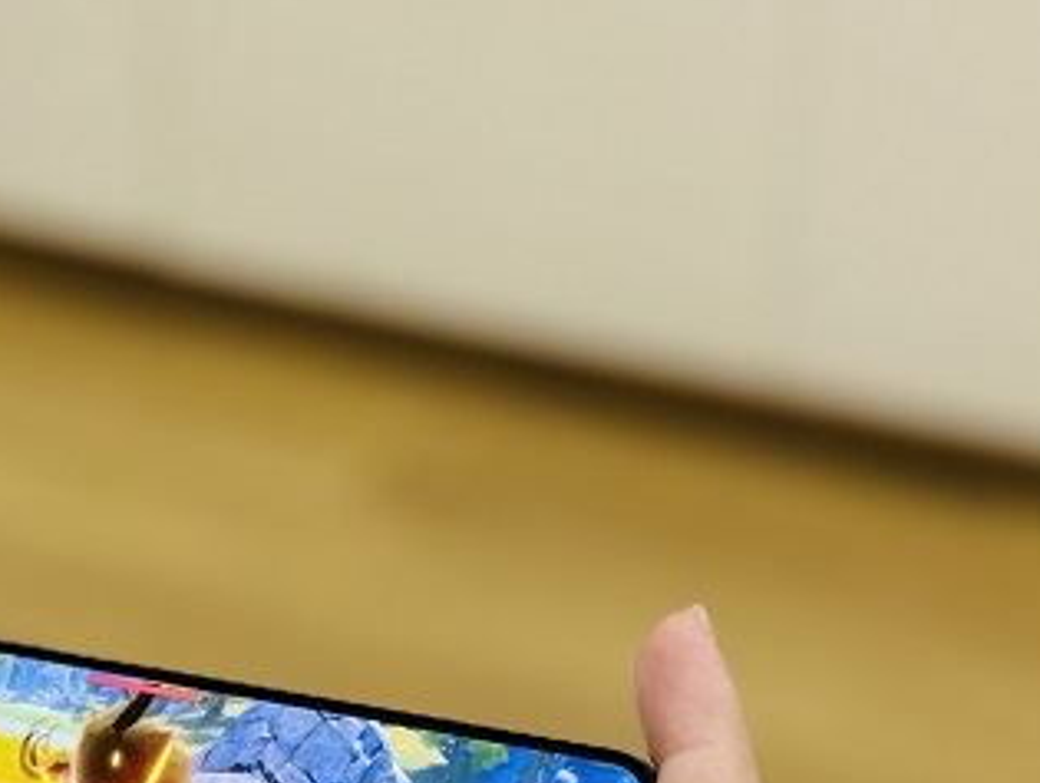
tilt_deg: -35.8
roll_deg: +3.5
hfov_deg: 15.9
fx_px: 3670
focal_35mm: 122
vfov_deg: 11.9
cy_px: 968
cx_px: 33
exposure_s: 1/50
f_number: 1.78
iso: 100
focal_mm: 6.76
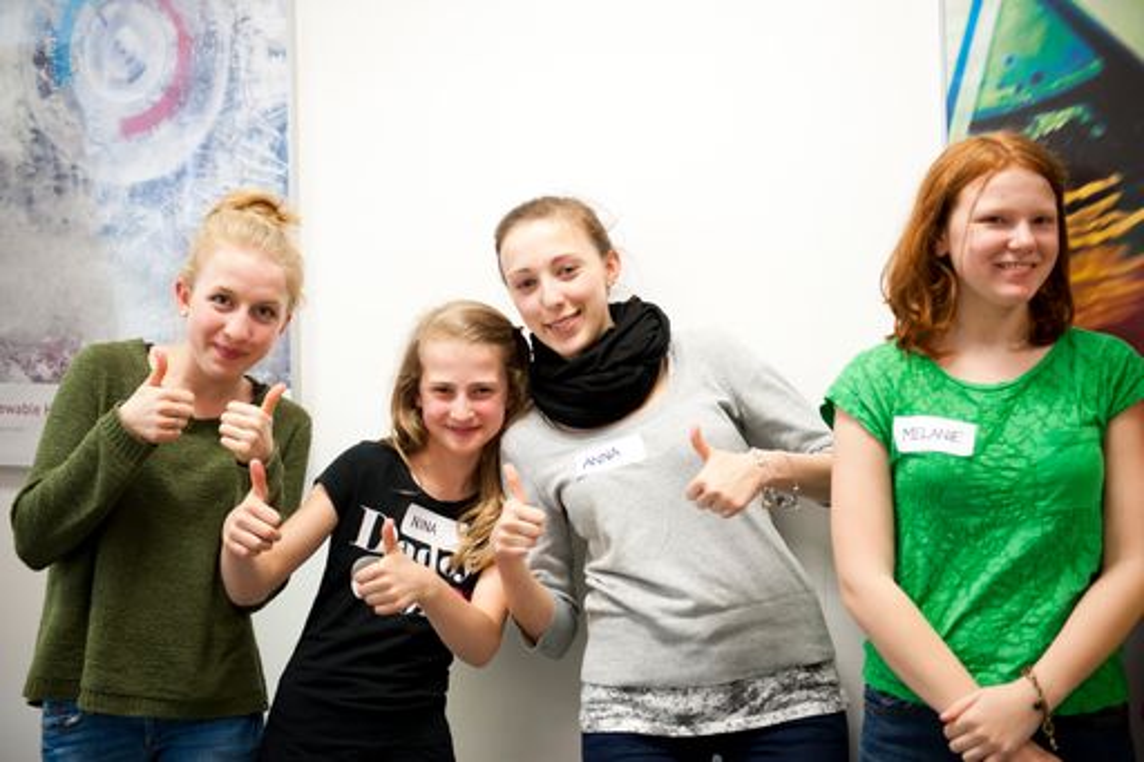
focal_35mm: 56
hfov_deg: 35.7
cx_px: 572
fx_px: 1779
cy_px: 381
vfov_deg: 24.2
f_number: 2.8
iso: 640
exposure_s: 1/125
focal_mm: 56
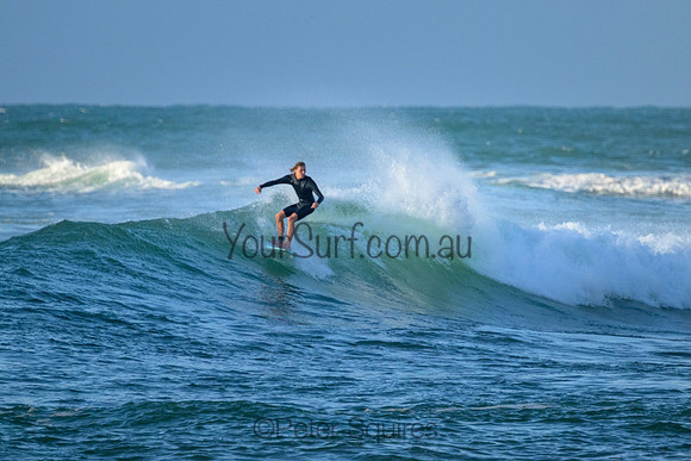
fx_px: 15823
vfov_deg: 1.7
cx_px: 346
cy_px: 230
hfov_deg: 2.5
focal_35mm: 824
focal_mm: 800
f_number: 11
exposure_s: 1/2000
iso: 3600
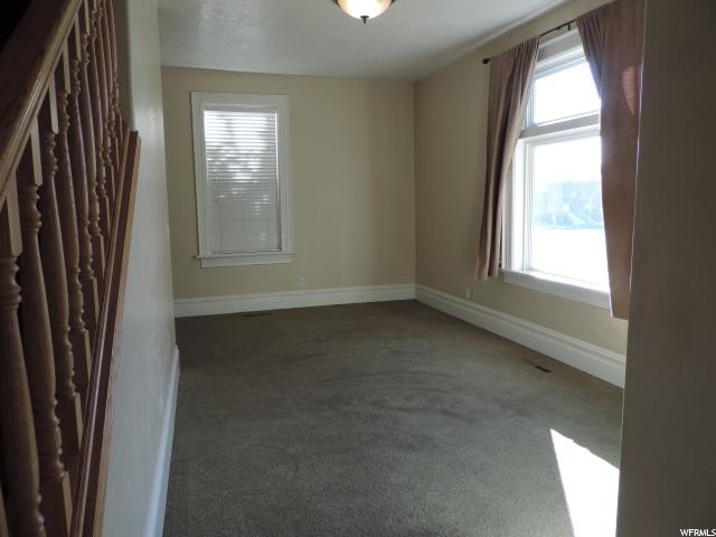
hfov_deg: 71.6
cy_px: 268
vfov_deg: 56.8
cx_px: 358
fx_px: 496
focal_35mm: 24
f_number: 3
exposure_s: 1/60
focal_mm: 4.3
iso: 80
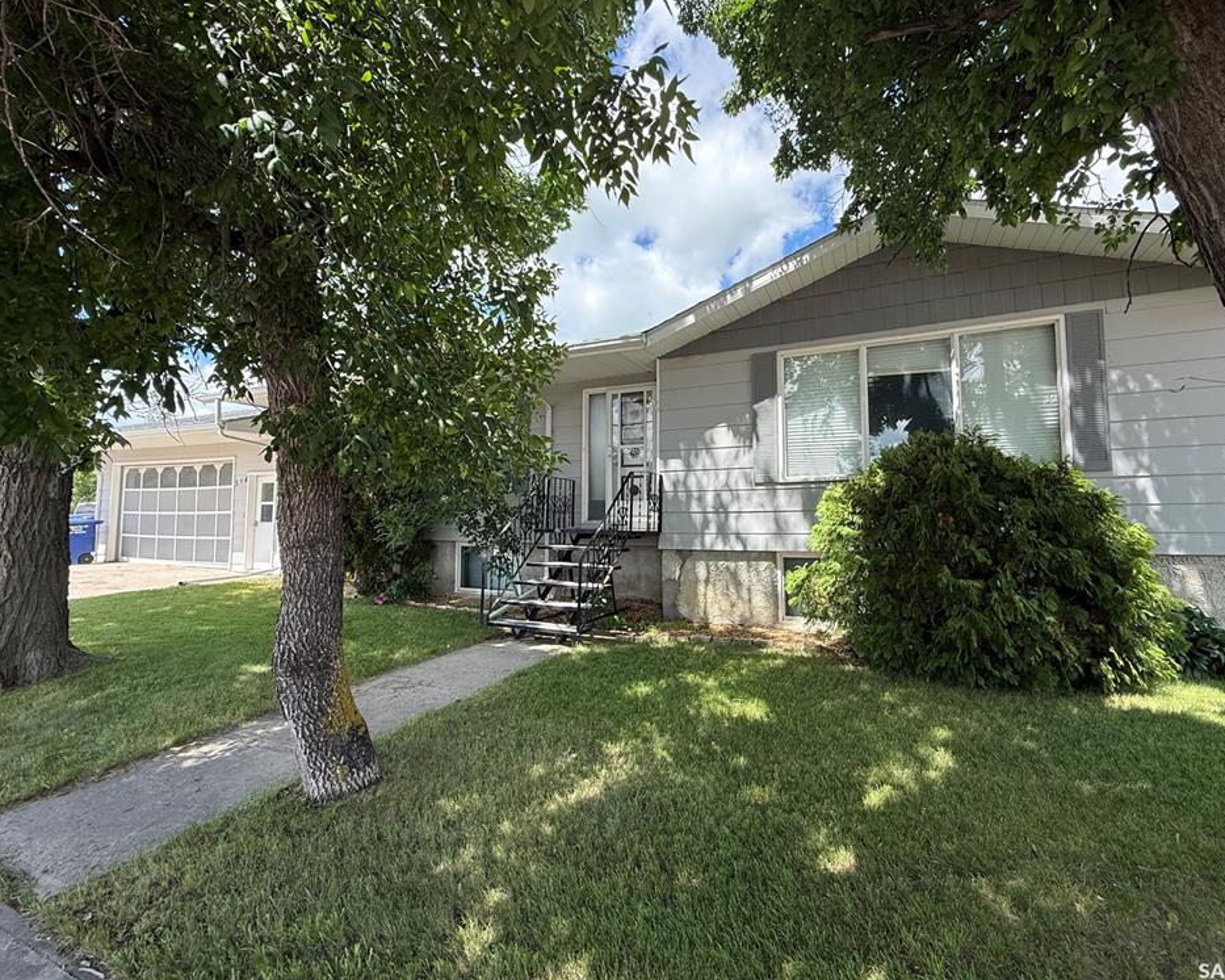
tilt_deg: +4.5
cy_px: 477
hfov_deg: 96.6
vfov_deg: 84.0
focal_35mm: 15
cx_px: 656
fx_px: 544
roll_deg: +0.3
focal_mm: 2.22
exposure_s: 1/564
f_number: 2.2
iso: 64
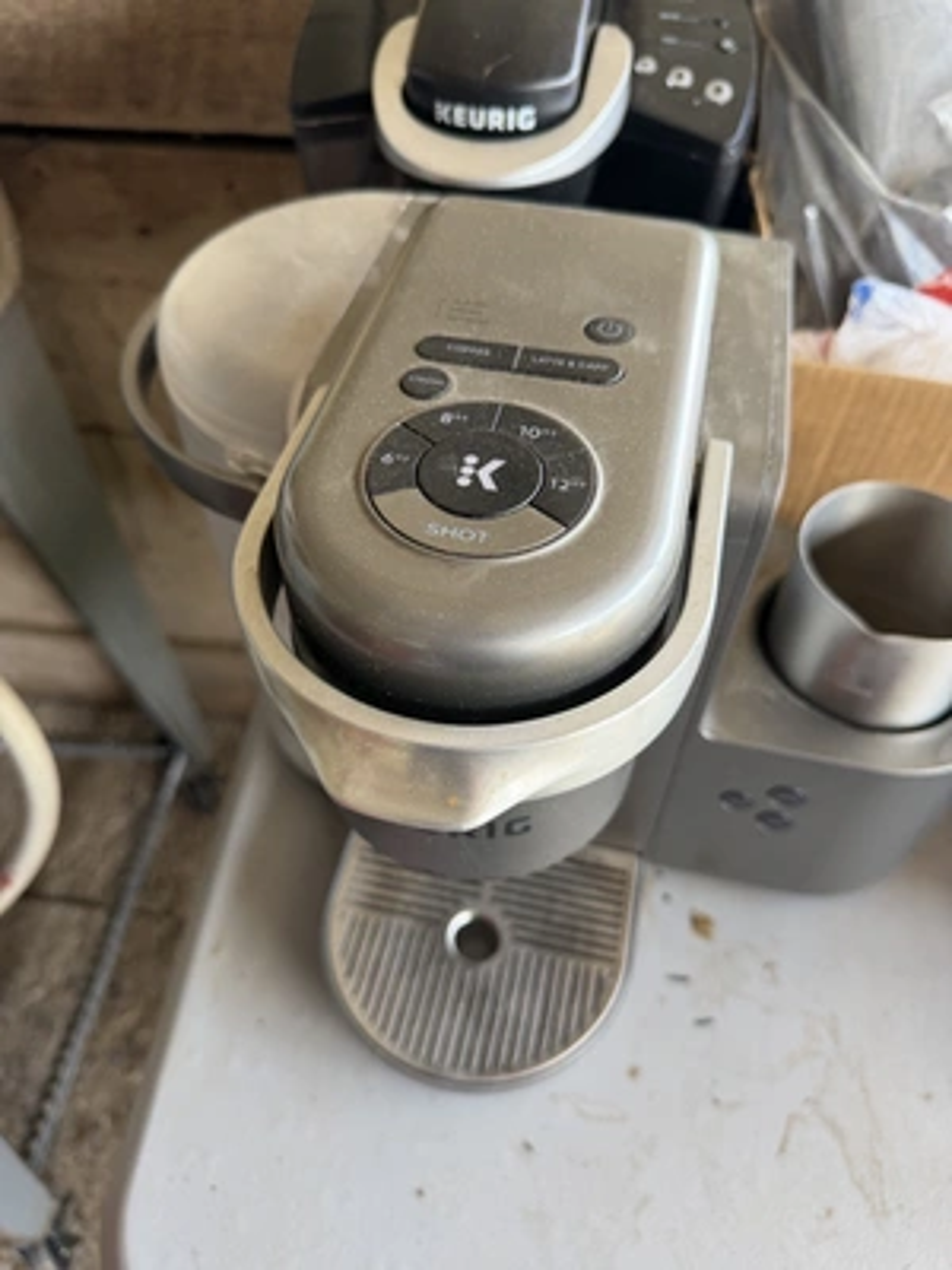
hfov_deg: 56.8
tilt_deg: -51.9
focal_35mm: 24
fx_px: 880
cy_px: 635
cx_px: 476
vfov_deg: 71.6
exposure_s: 1/121
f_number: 1.78
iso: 125
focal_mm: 6.76
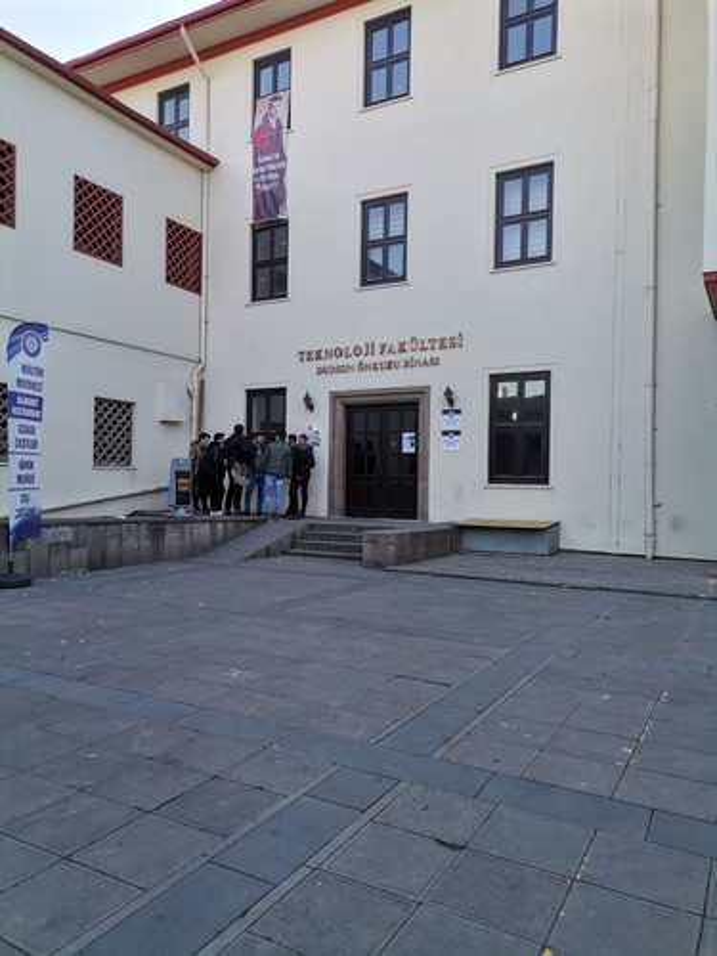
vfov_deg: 67.3
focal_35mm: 26
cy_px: 478
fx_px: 718
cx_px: 358
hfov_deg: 53.1
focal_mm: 4.75
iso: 50
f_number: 1.8
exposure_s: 1/193
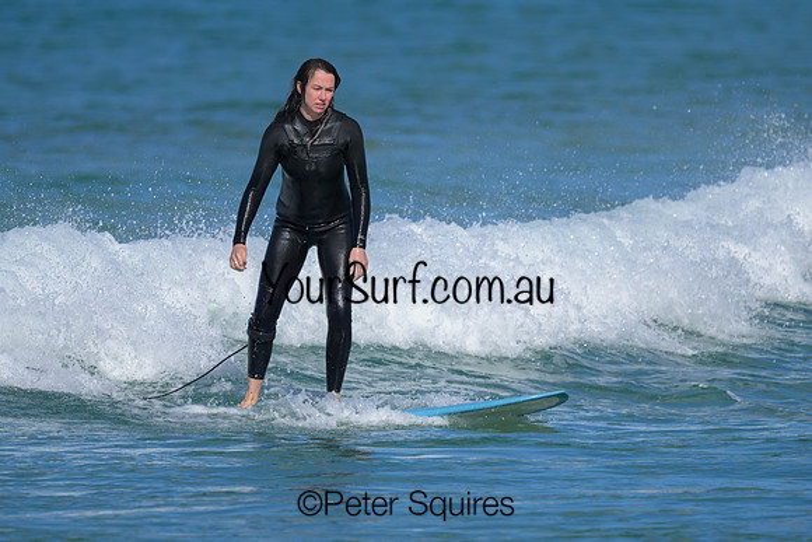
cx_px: 362
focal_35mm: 1099
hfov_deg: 1.9
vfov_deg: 1.3
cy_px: 242
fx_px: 24782
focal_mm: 800
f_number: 6.3
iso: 200
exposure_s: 1/2000
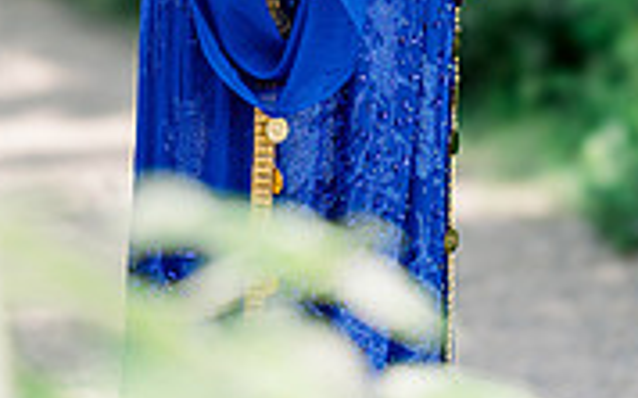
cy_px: -387
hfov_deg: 9.6
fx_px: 3805
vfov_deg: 5.8
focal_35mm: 219
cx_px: 283
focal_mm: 85
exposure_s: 1/1250
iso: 100
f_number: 1.4
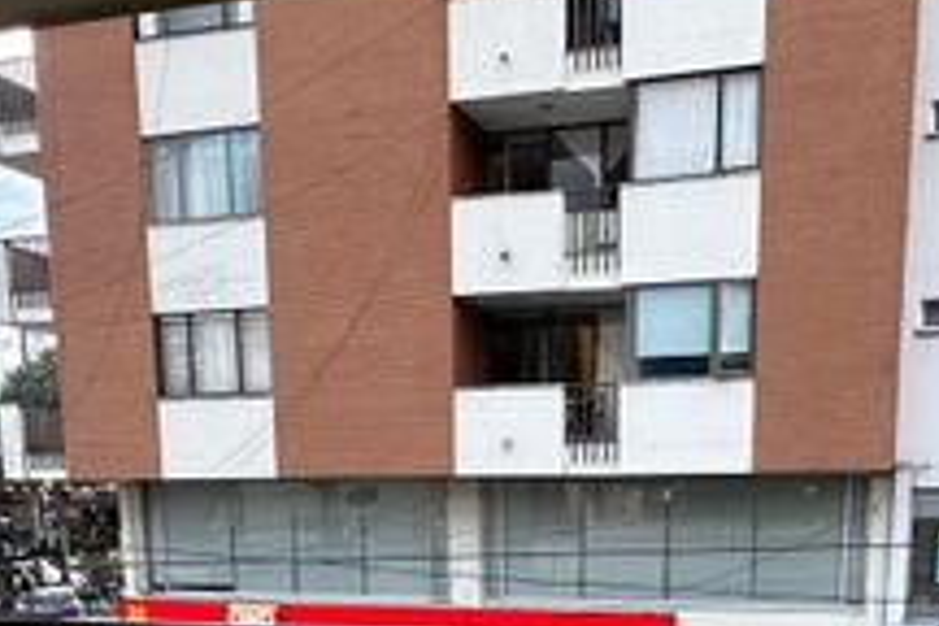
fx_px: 1174
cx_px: 541
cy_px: 743
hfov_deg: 43.5
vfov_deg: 26.6
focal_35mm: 45
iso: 160
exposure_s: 1/99
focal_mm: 2.22
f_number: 2.2
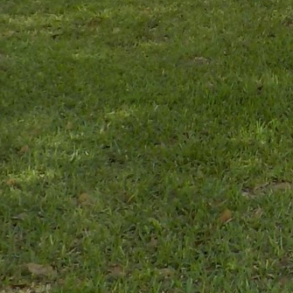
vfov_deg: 10.5
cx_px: 439
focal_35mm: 162
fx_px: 1551
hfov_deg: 10.4
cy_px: -132
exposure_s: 1/320
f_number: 3.3
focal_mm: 4.1
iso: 125
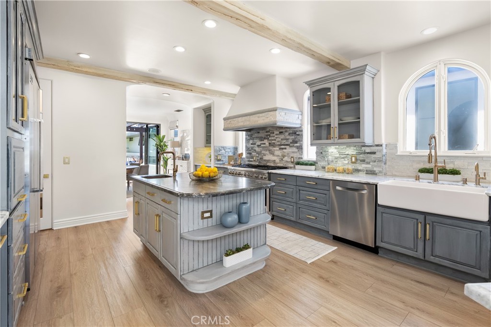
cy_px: 164
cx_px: 246
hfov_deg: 96.7
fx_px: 218
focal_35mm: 16
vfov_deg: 73.8
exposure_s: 1/15
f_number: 9
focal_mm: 16
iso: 640
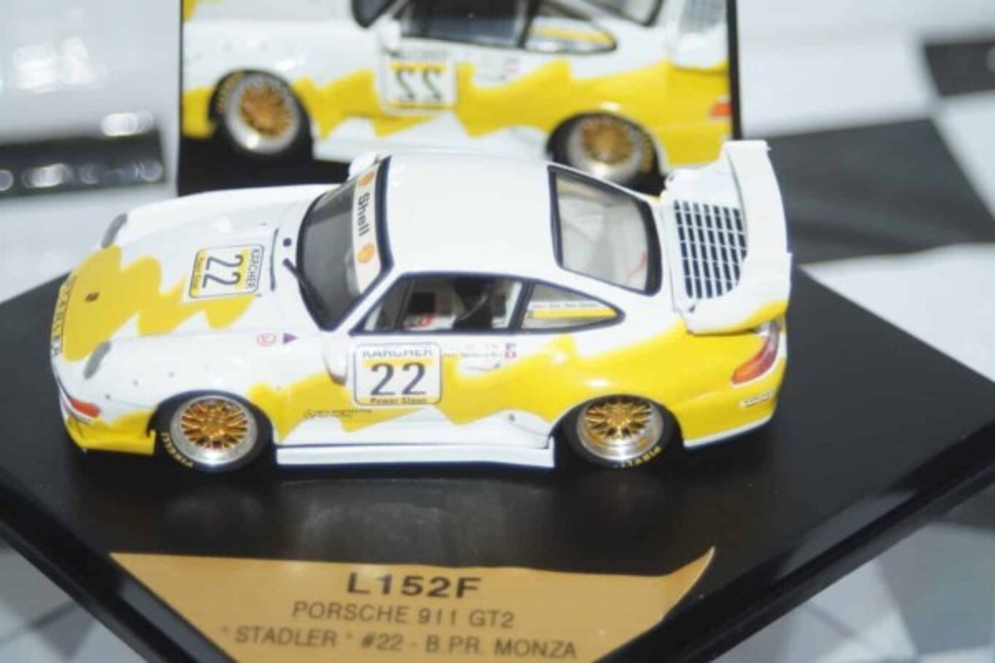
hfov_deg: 19.5
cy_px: 332
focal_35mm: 105
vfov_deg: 13.0
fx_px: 2902
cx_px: 498
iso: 400
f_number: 5.6
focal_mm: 70
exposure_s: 1/100
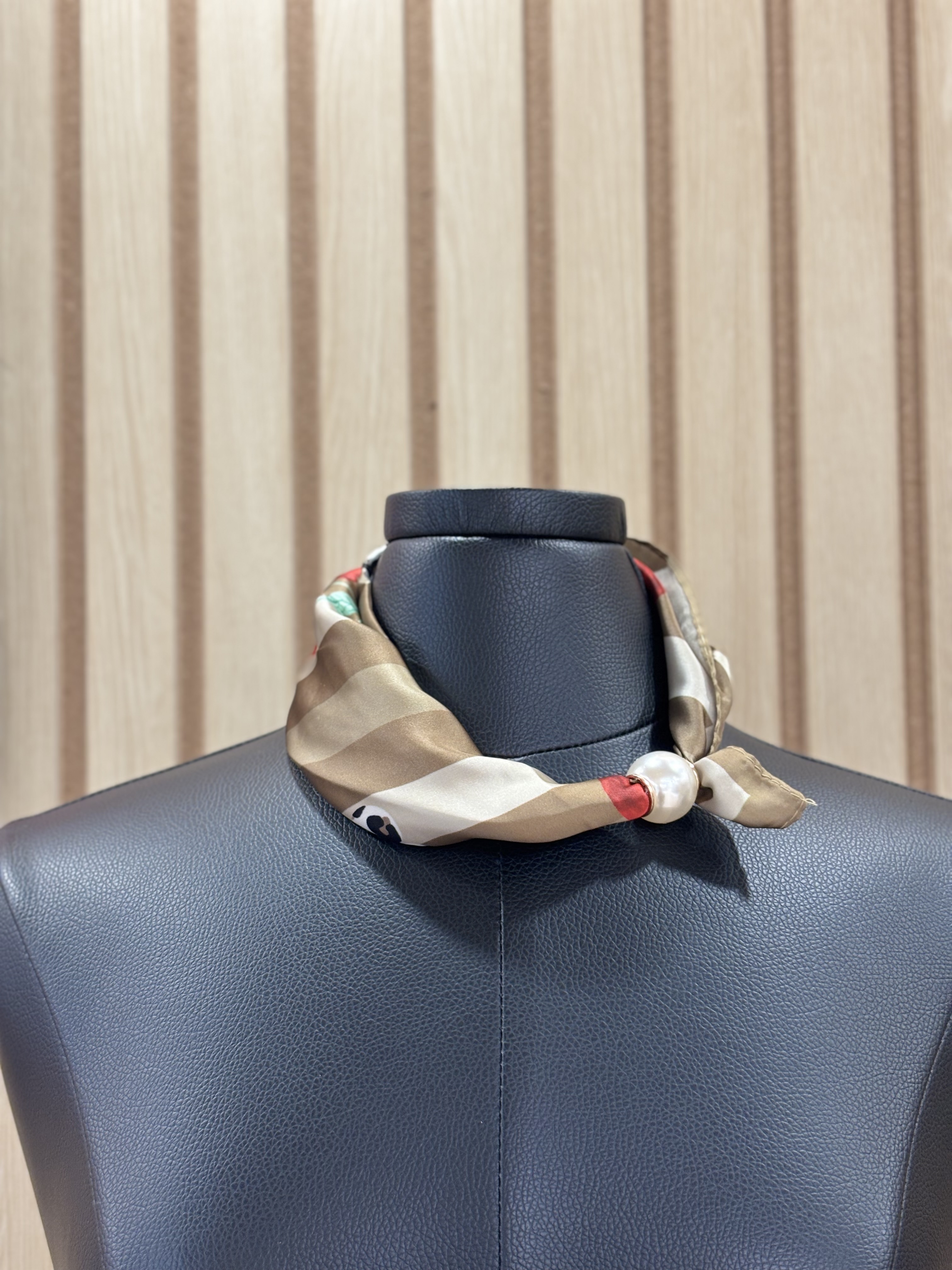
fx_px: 1907
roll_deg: +0.3
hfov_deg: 28.0
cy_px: 635
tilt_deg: +4.1
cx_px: 476
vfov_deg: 36.8
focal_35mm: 52
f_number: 1.6
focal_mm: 5.96
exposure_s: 1/60
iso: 64
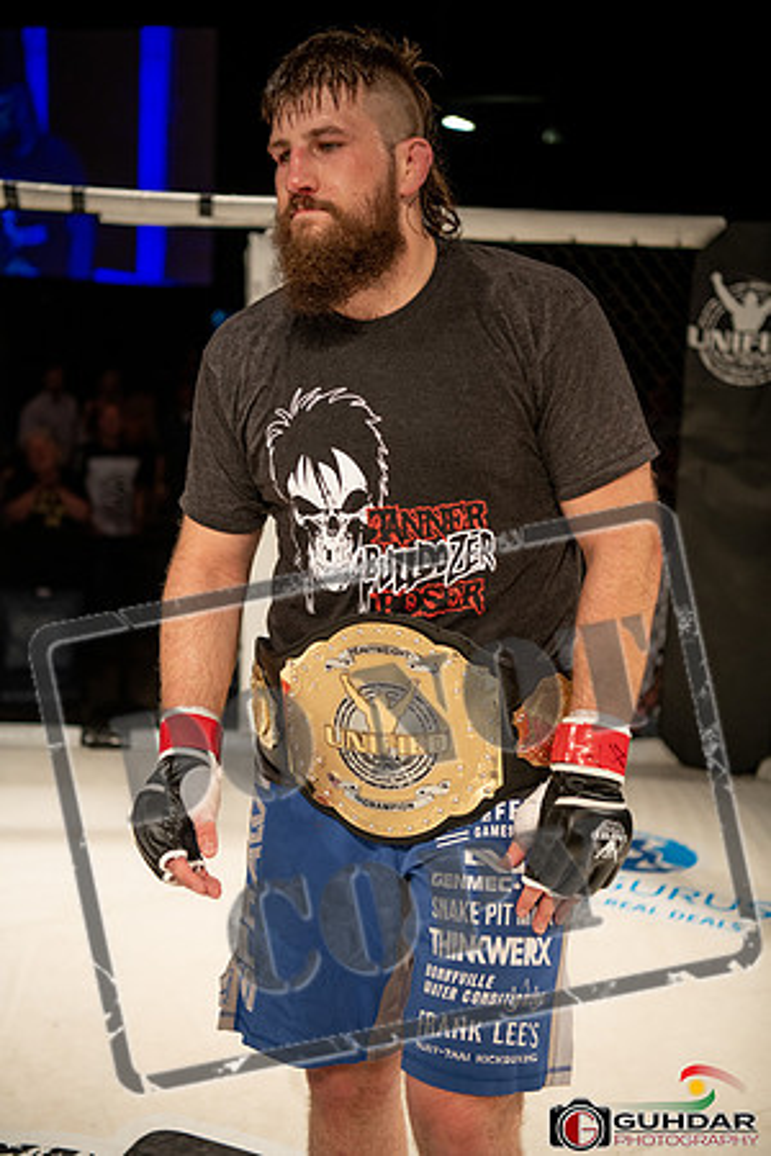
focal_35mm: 50
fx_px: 1606
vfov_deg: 39.6
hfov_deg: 27.0
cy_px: 578
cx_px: 386
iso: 640
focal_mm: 50
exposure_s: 1/1000
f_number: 2.8
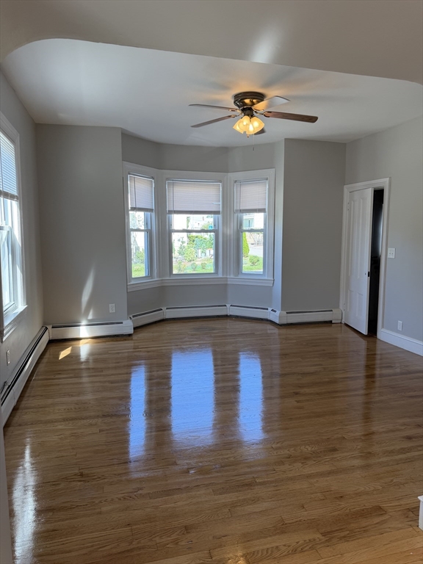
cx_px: 212
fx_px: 391
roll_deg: -0.7
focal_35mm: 24
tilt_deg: -6.8
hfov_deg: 56.8
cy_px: 282
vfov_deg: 71.6
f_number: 1.78
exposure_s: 1/181
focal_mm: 6.76
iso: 100
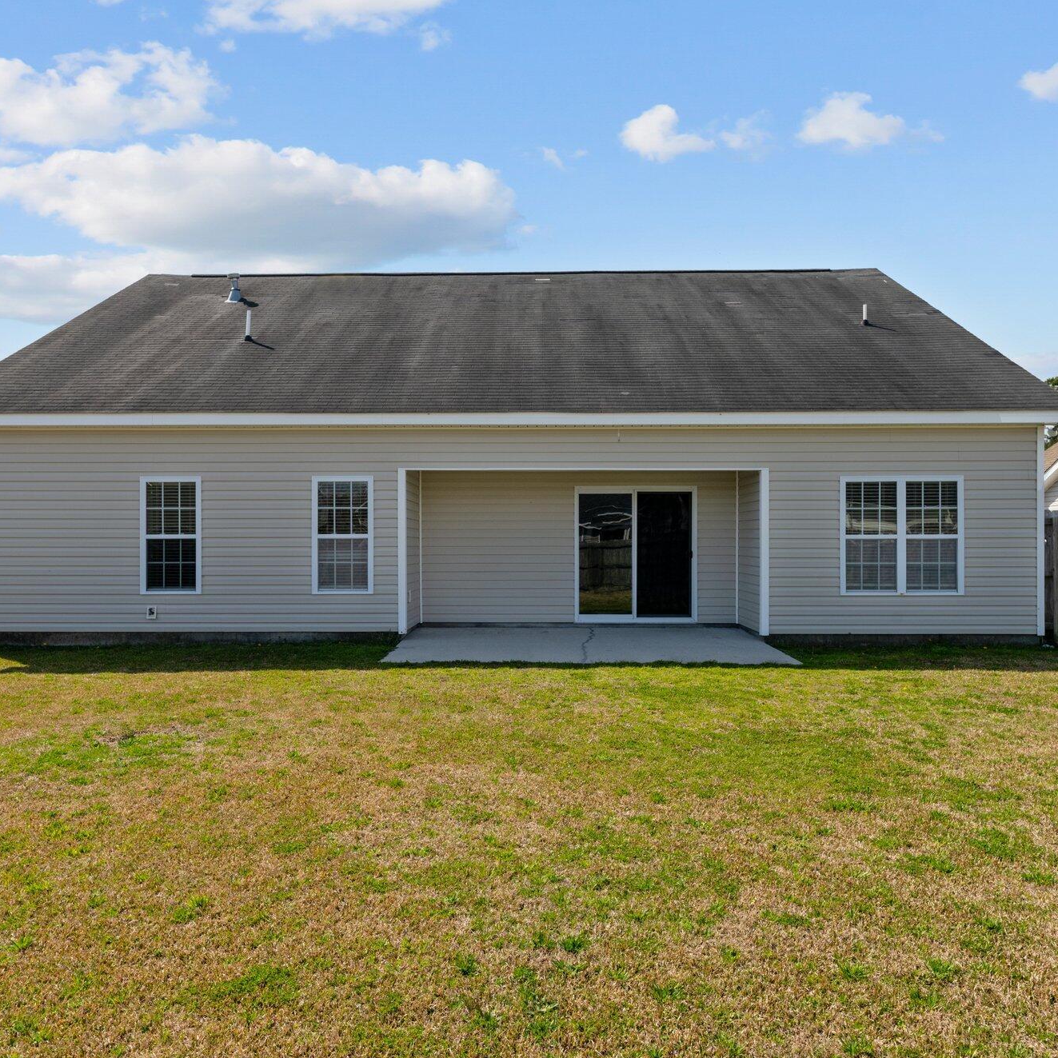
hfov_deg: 62.9
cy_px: 532
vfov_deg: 62.9
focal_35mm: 25
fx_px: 864
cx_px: 535
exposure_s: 1/640
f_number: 10
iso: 400
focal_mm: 19
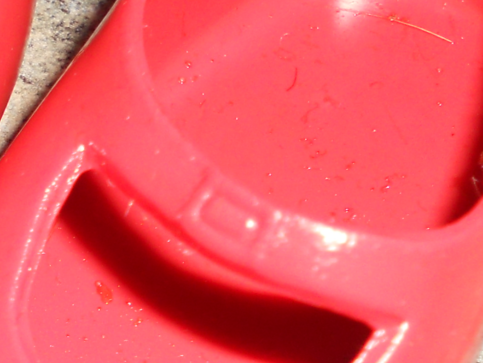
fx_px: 1702
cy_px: 395
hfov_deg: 15.2
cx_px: -179
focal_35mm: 122
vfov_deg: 12.0
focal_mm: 5.8
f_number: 8.8
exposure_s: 1/25
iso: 80
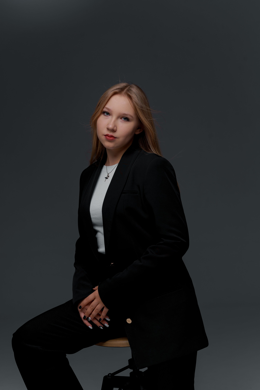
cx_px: 130
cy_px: 195
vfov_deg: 24.5
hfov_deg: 16.5
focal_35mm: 83
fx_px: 899
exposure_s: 1/125
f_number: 7.1
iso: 100
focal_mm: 83
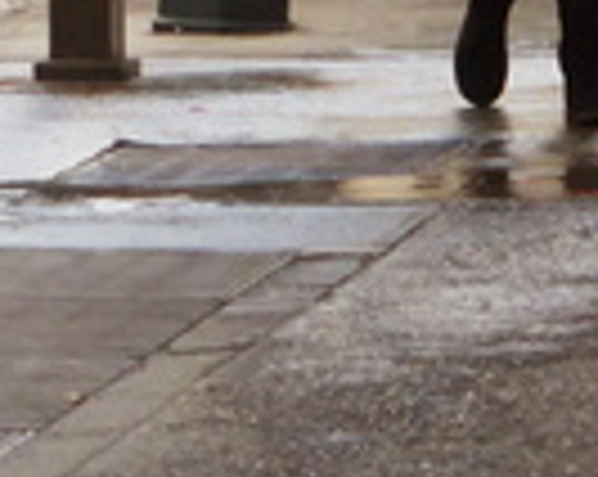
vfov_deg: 2.4
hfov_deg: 3.0
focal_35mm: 635
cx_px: -688
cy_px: -171
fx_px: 11222
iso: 400
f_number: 5.3
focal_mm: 19.4
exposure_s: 1/50
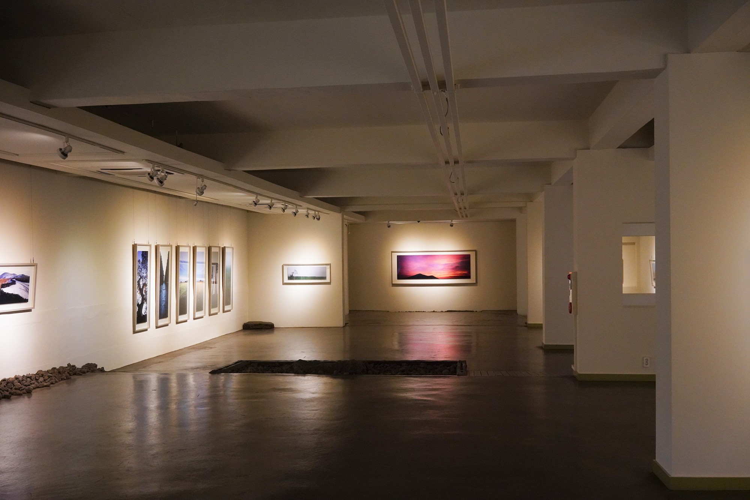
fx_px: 729
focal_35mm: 35
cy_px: 250
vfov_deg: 37.9
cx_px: 375
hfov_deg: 54.4
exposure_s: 1/100
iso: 6400
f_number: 10
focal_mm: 35
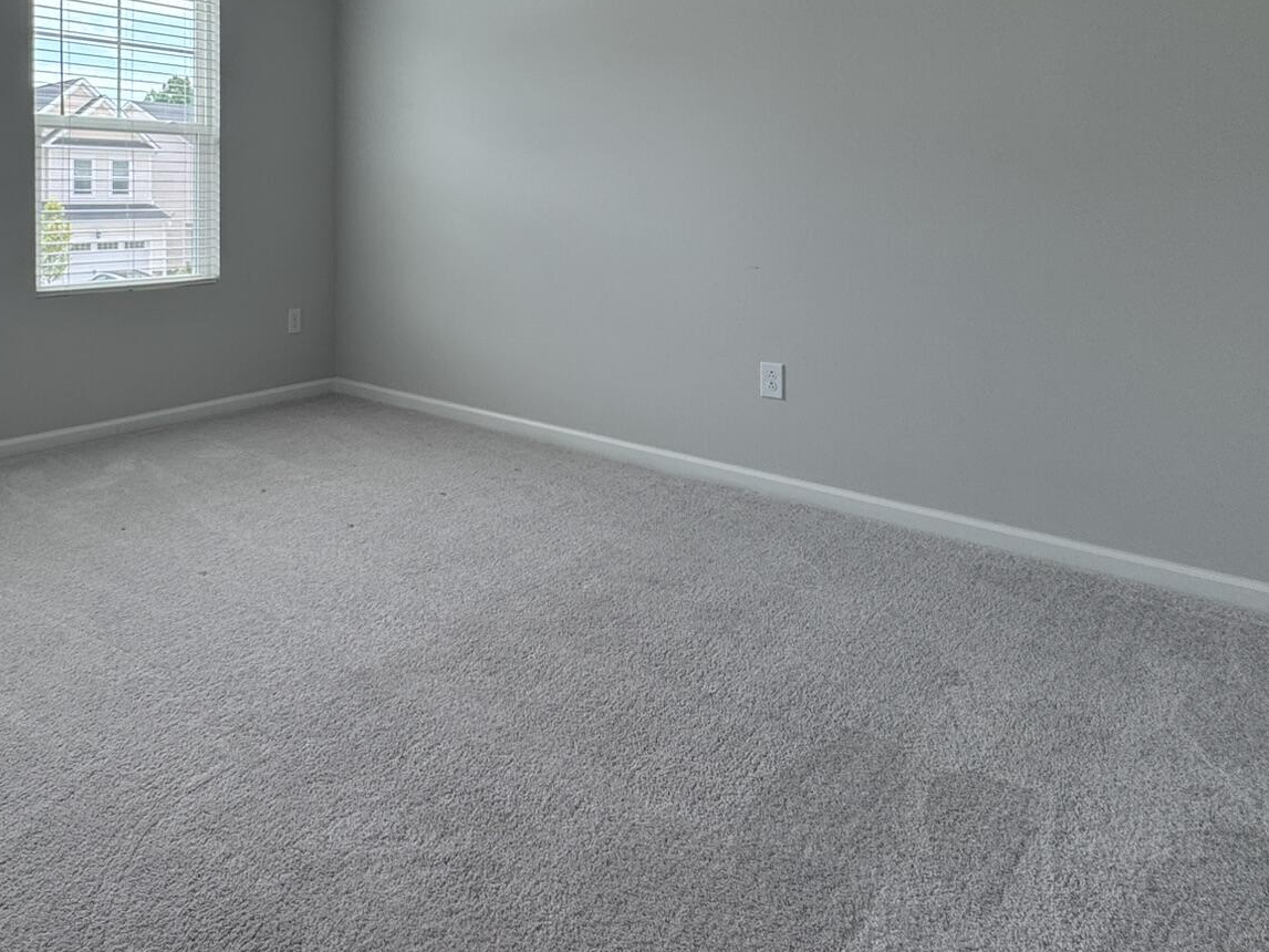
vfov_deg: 51.7
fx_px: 916
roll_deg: -0.6
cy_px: 203
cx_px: 382
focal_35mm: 25
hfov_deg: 66.7
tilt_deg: -1.0
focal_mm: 2.22
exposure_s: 1/120
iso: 50
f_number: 2.2
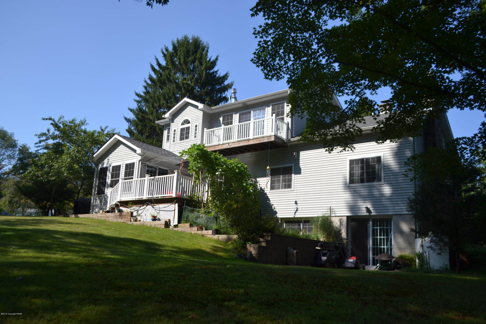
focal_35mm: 30
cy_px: 162
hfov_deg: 61.9
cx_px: 243
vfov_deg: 43.6
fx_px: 405
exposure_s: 1/640
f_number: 3.8
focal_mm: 20
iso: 100
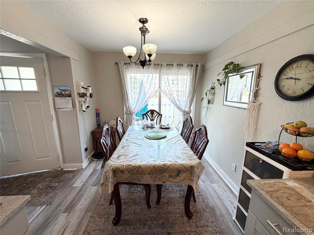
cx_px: 157
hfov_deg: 102.1
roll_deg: +0.2
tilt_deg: -10.7
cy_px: 118
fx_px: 127
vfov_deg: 85.7
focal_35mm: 14
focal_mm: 2.22
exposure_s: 1/120
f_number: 2.2
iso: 200
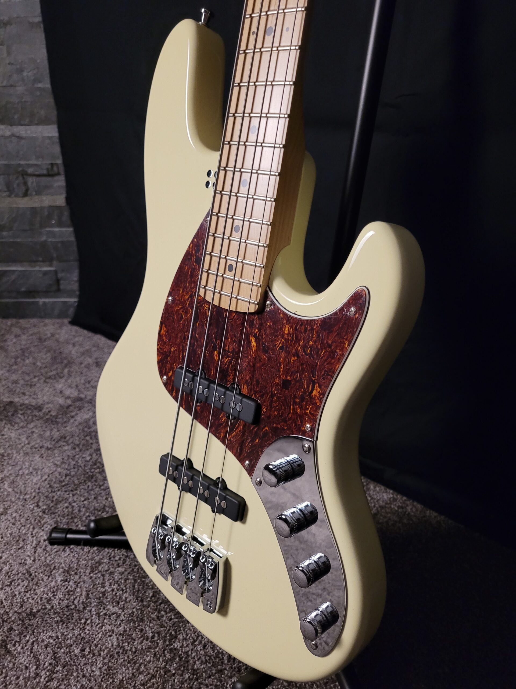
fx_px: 517
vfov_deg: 67.3
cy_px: 344
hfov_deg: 53.1
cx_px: 258
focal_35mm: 26
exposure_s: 1/40
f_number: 1.8
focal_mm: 5.4
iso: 640
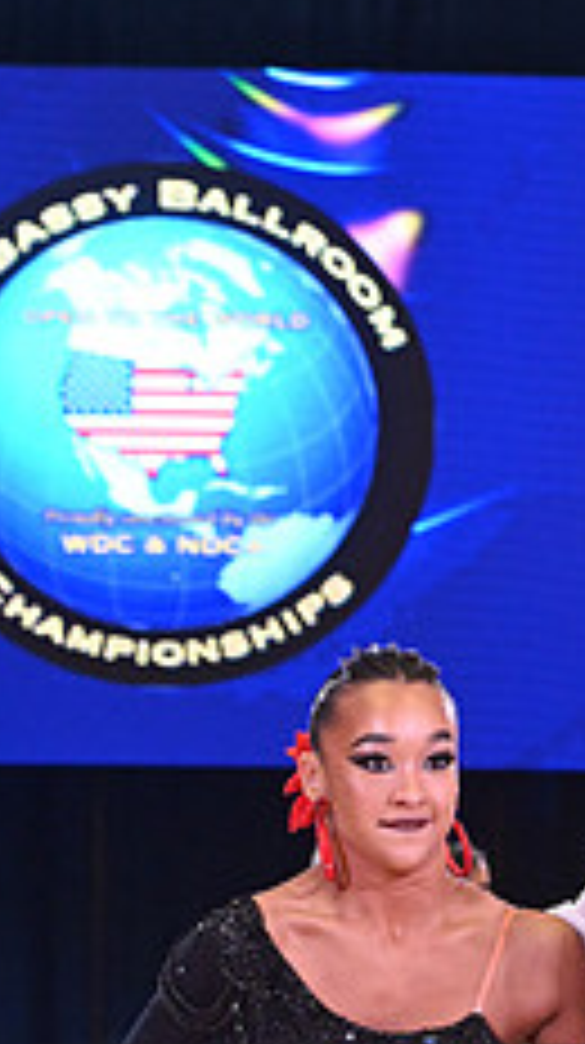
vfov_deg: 9.6
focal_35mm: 223
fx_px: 6168
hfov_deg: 5.4
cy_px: 1197
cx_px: 655
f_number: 6.3
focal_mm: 85
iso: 4000
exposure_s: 1/400
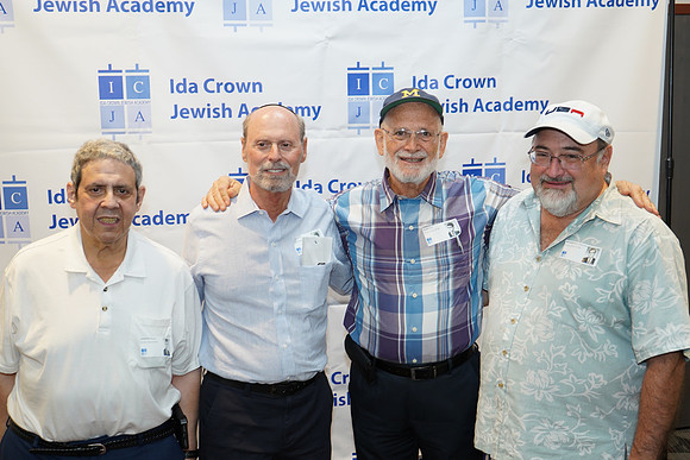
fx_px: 805
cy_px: 230
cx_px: 345
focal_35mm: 42
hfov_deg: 46.4
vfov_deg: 31.9
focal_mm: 42
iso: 1000
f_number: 4.5
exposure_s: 1/80
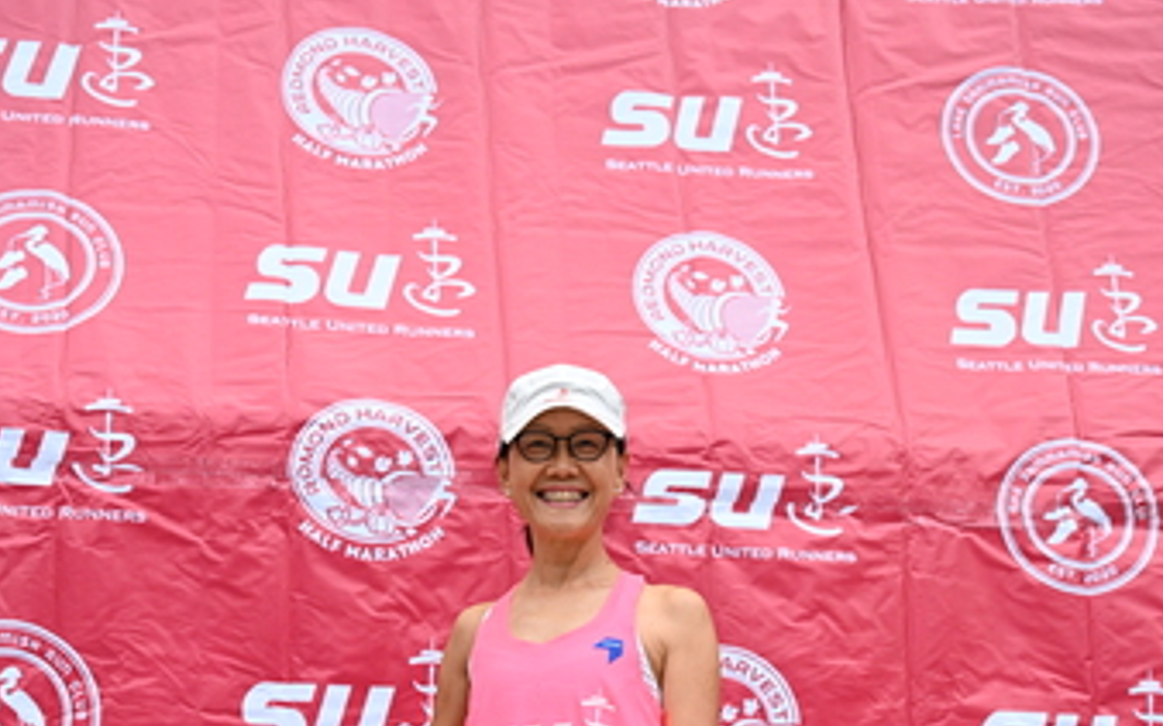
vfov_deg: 18.5
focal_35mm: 68
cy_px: 784
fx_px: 2155
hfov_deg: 30.2
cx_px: 573
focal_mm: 41
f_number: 4
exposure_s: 1/500
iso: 2000
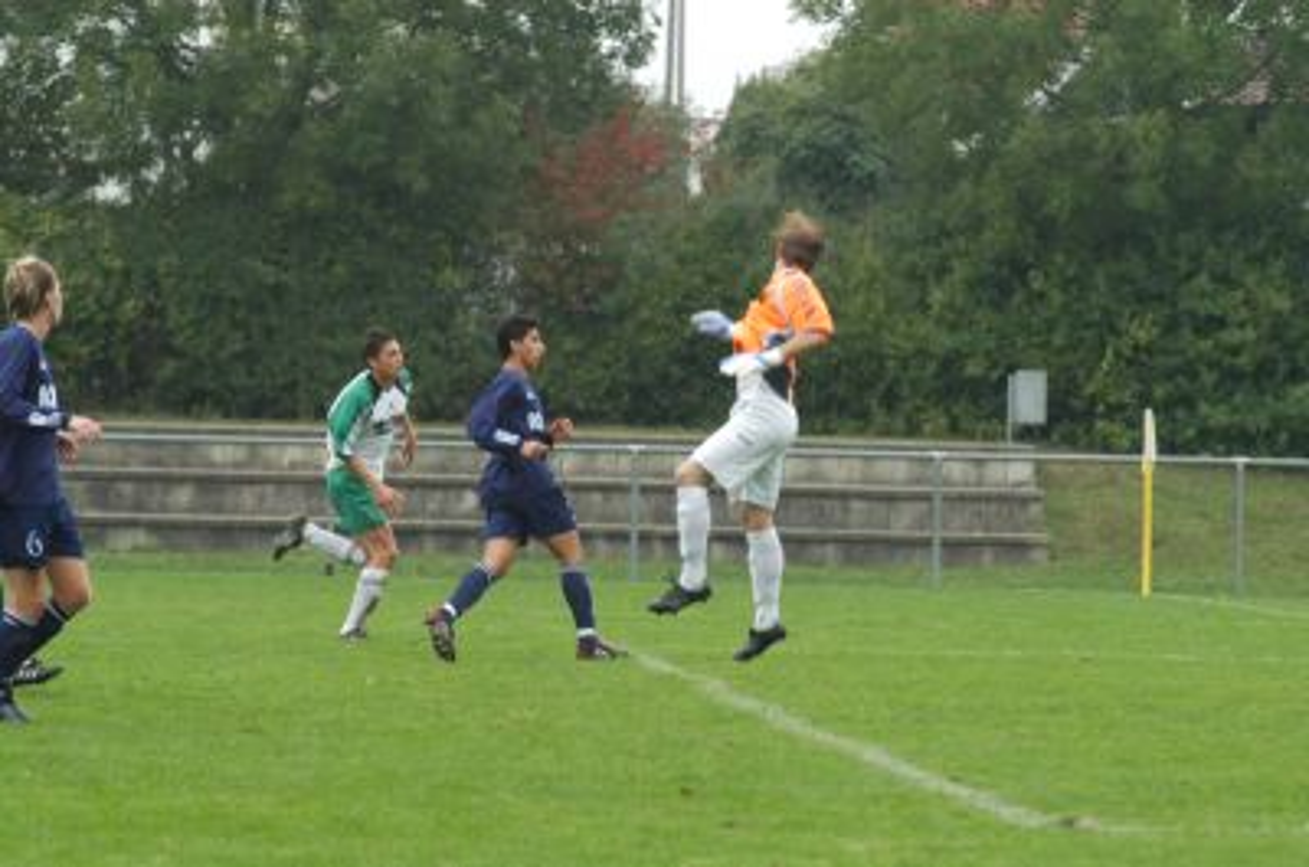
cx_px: 654
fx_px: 8709
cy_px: 434
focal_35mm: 240
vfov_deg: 5.7
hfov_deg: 8.6
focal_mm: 160
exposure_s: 1/320
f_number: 4.5
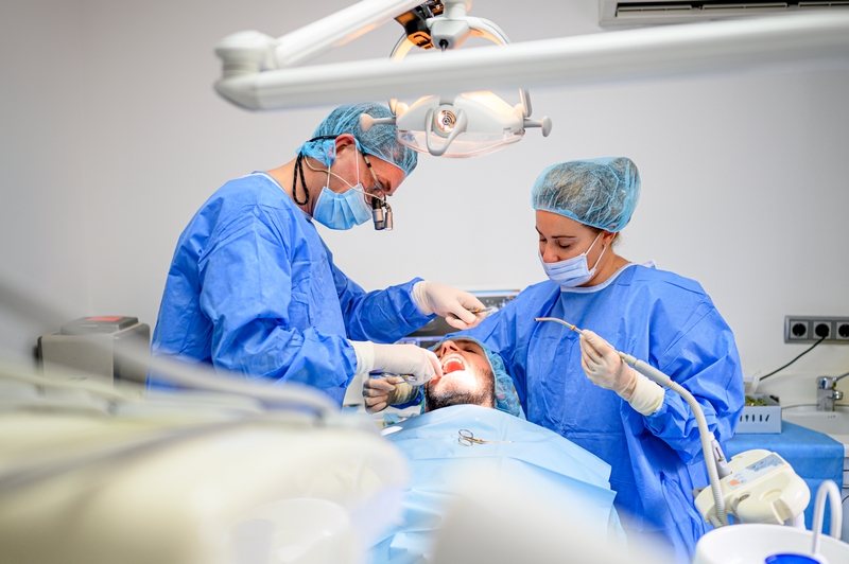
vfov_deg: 37.8
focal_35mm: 35
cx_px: 424
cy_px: 282
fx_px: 825
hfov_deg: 54.5
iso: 160
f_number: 1.8
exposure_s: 1/250
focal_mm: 35
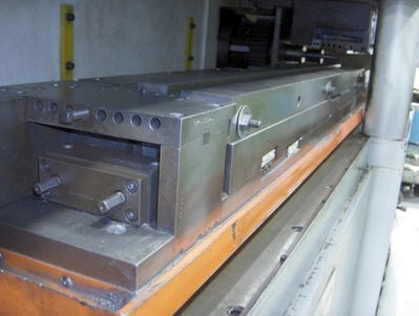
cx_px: 210
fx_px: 473
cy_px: 158
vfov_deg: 36.9
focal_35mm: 39
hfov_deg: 47.8
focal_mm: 8
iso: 100
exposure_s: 1/2.25
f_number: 2.8
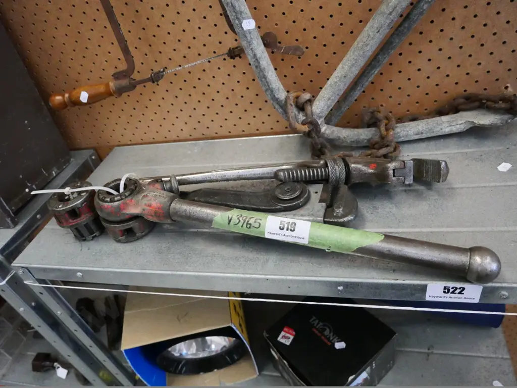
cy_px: 194
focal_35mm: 24
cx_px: 258
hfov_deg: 71.6
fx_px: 358
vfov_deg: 56.8
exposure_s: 1/400
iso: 6400
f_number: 3.5
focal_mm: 12
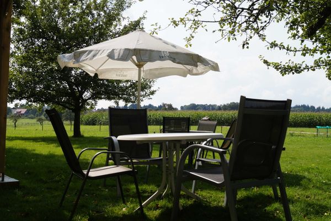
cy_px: 110
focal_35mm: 42
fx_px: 386
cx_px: 166
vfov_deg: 31.9
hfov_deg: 46.4
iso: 100
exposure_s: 1/160
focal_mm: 28
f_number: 11
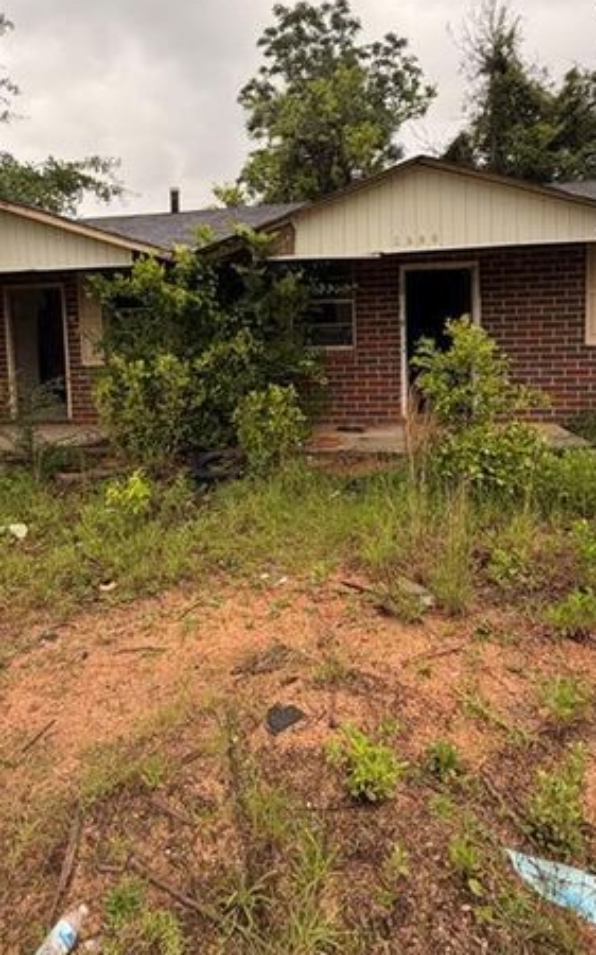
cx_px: 257
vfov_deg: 78.6
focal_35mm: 22
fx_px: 572
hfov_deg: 54.8
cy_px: 372
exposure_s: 1/121
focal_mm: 2.22
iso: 50
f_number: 2.2
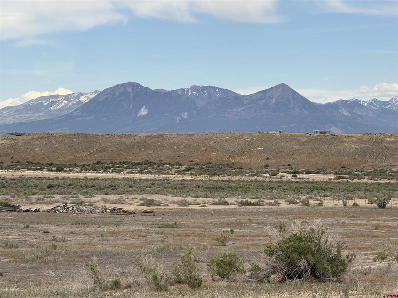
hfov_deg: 16.4
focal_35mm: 120
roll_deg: -0.6
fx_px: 1380
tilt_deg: +0.7
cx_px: 199
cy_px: 149
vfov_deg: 12.3
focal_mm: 15.66
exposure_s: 1/1271
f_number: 2.8
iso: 50
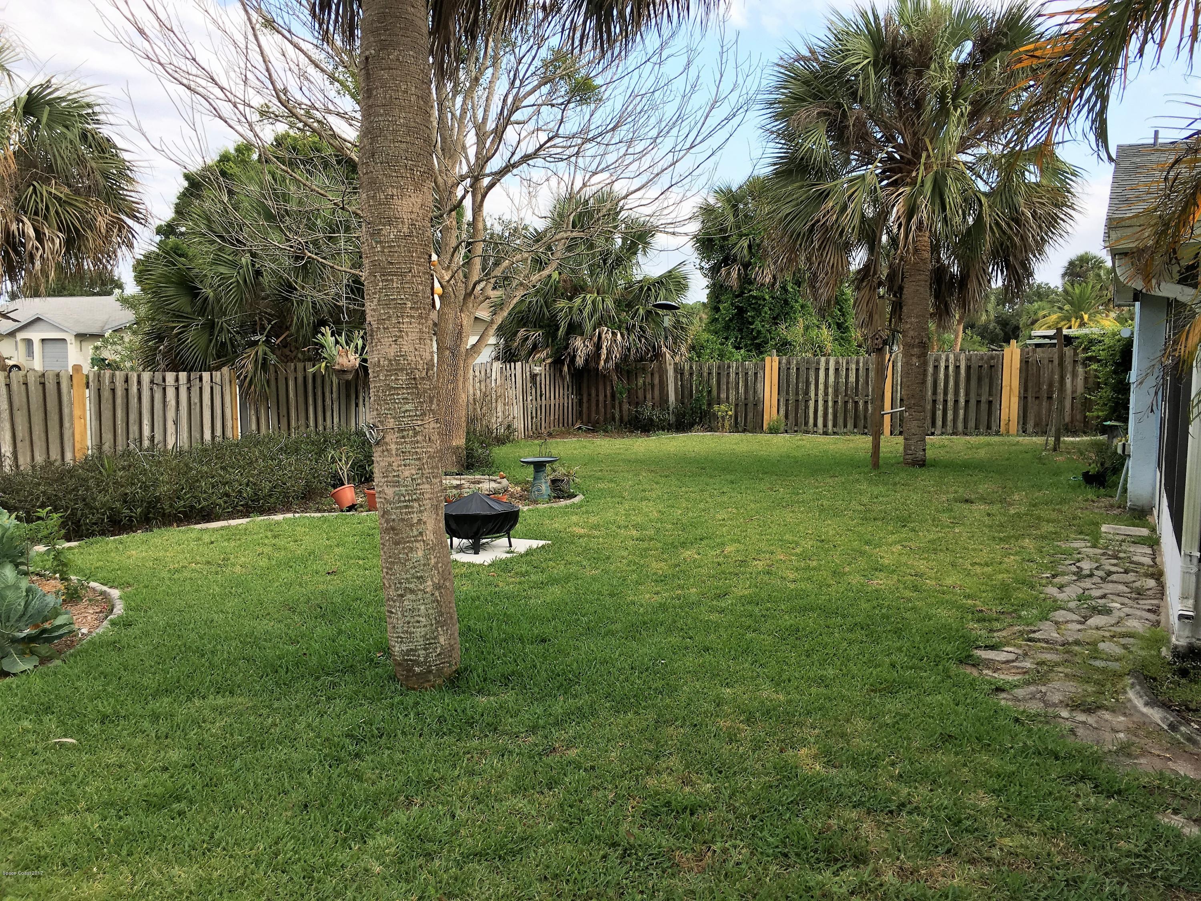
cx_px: 600
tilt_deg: -5.0
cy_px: 450
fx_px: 1006
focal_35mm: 29
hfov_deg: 61.7
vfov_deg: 48.2
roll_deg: -0.3
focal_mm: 4.15
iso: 25
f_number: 2.2
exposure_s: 1/455
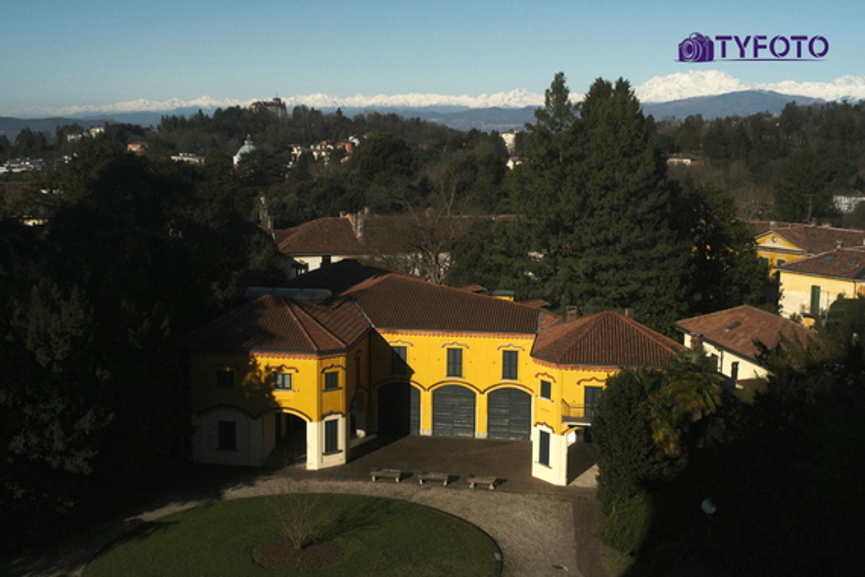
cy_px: 288
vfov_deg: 31.9
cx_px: 432
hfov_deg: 46.4
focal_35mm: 42
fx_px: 1009
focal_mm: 28
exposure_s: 1/4000
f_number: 4.5
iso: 250
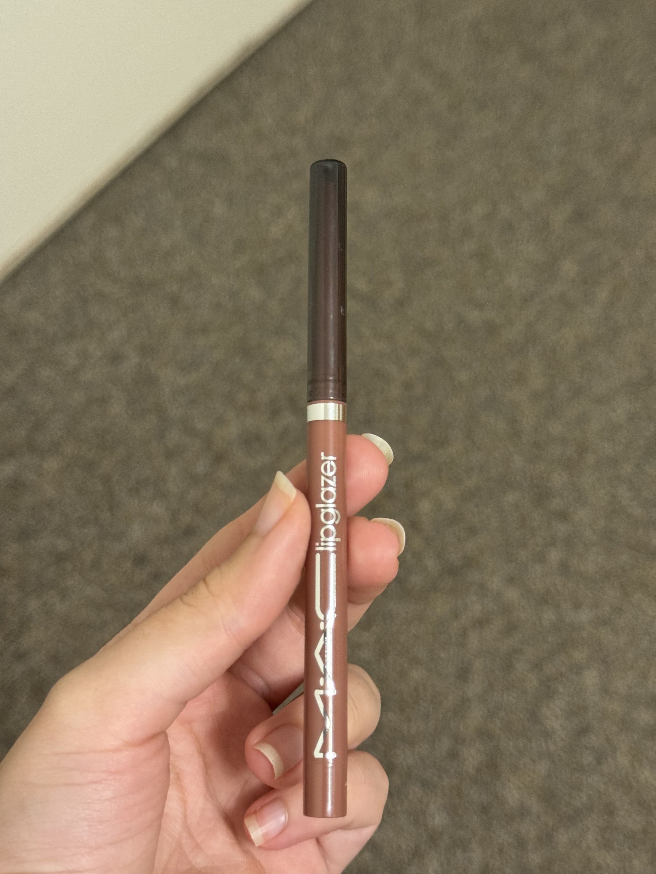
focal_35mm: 48
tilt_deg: -57.6
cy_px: 437
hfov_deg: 30.3
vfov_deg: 39.7
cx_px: 328
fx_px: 1213
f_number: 1.78
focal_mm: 6.76
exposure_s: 1/40
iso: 400
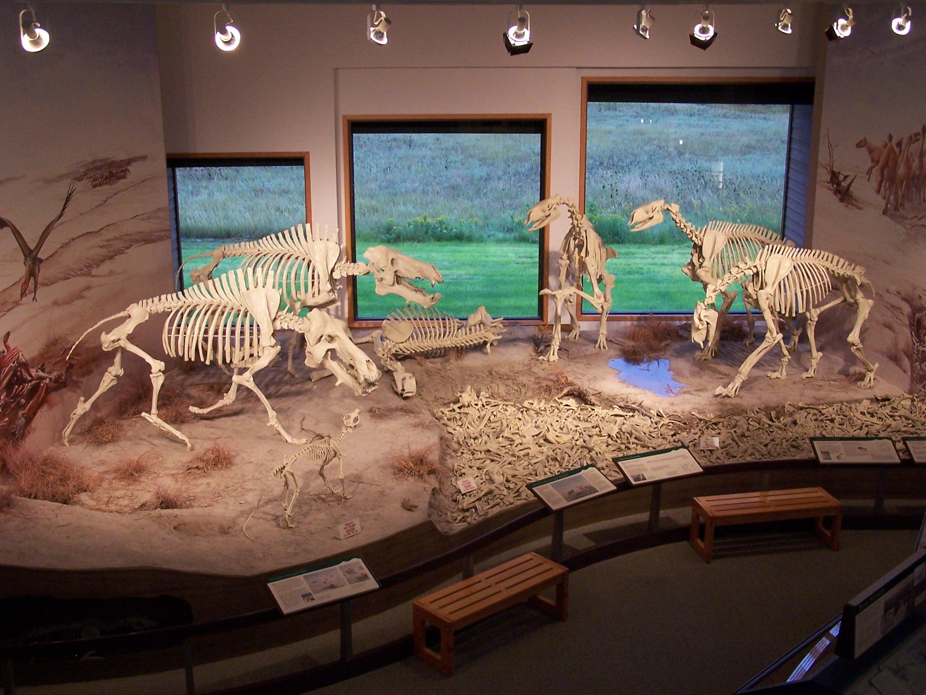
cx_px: 463
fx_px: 1150
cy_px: 348
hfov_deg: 43.9
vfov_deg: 33.6
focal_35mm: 43
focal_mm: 7.1
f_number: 2.8
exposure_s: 1/15
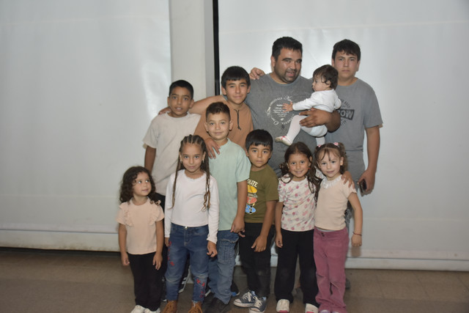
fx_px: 469
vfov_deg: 36.9
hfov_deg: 53.1
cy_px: 156
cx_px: 234
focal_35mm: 36
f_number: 4
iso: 800
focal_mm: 24
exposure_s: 1/160
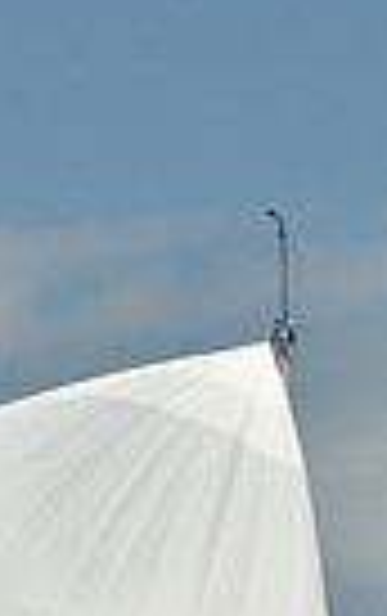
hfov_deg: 2.5
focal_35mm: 526
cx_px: 209
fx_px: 8849
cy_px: 1250
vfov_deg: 3.9
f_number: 8
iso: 320
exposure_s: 1/640
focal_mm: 122
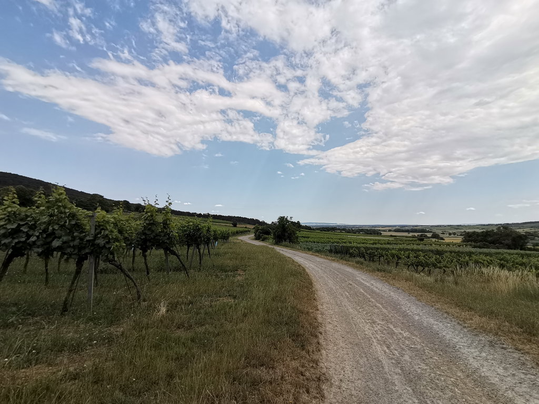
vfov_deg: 74.7
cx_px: 270
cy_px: 202
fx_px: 265
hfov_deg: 91.0
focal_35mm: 17
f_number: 2.4
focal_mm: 1.78
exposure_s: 1/1718
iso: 50
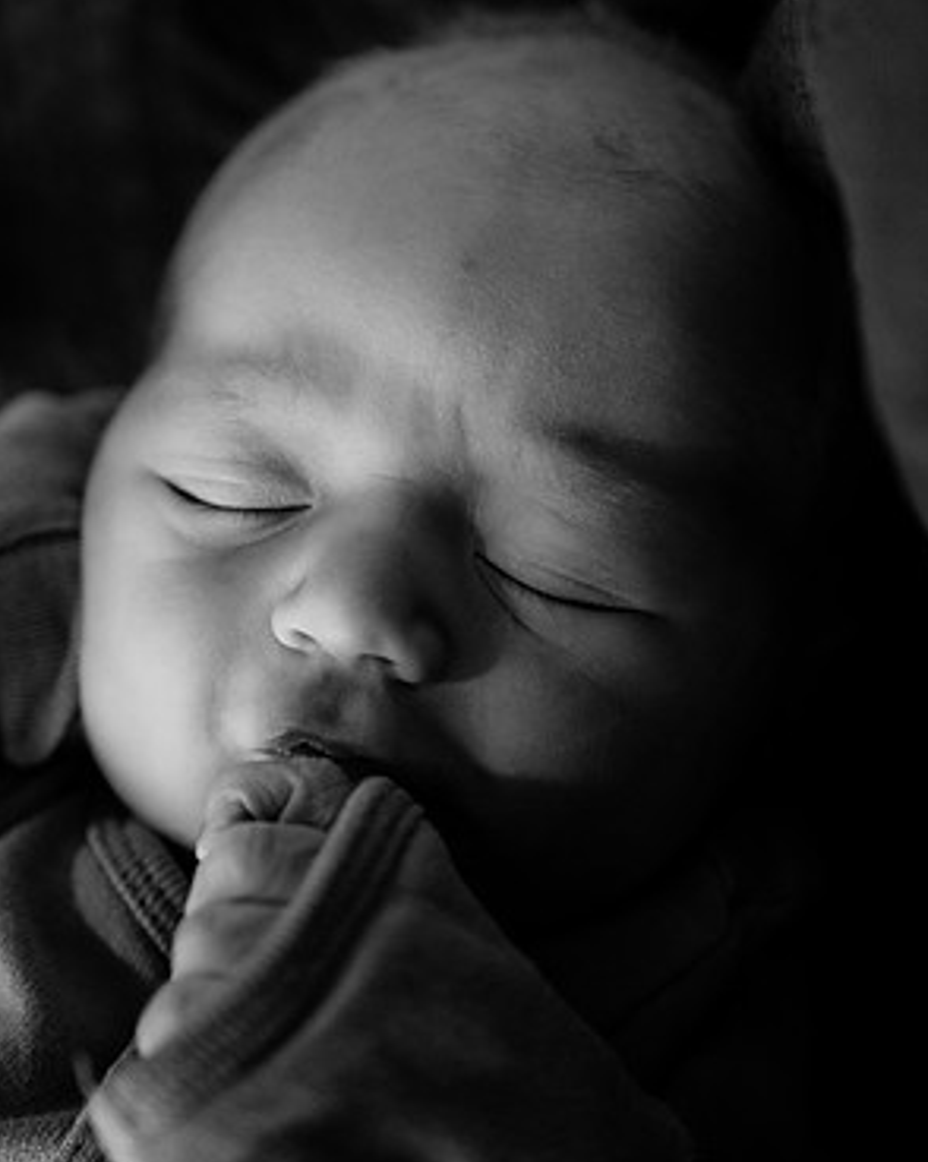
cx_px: 420
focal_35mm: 71
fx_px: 2440
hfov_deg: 21.5
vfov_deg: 26.8
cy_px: 584
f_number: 1.8
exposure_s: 1/320
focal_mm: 32
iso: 800
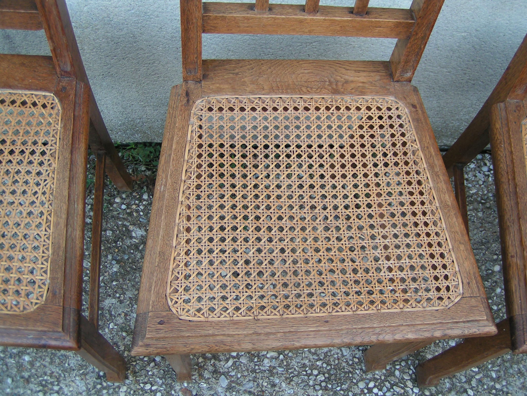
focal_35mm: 38
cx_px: 264
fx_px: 579
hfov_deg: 49.0
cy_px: 198
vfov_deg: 37.7
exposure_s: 1/50
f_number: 3.2
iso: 50
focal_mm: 5.8
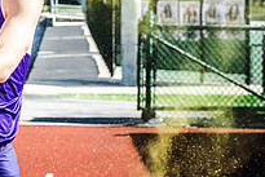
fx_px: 1665
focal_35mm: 226
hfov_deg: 9.0
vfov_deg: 6.1
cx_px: -44
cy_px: 15
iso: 800
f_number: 9
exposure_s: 1/2000
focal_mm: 80
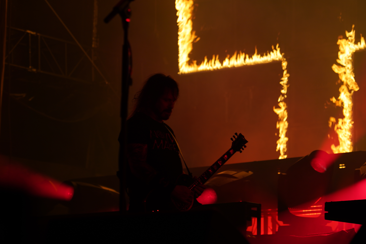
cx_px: 226
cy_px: 137
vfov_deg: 9.2
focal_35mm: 149
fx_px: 1515
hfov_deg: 13.8
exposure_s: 1/125
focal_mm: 105
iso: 160
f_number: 4
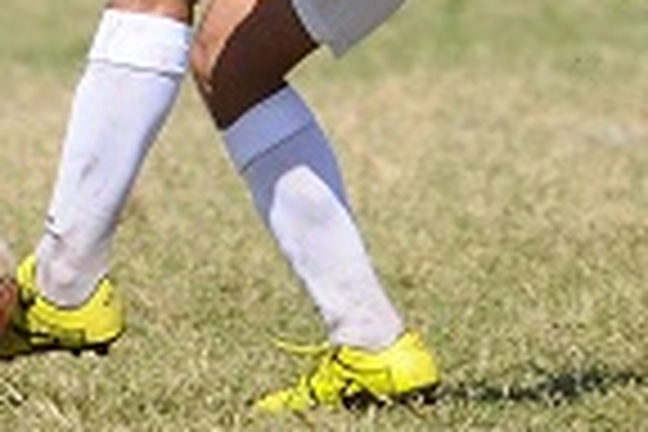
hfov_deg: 1.4
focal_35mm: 1457
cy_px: -382
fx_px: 26224
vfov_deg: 0.9
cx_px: 306
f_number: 2.8
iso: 320
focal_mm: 200
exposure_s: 1/6400
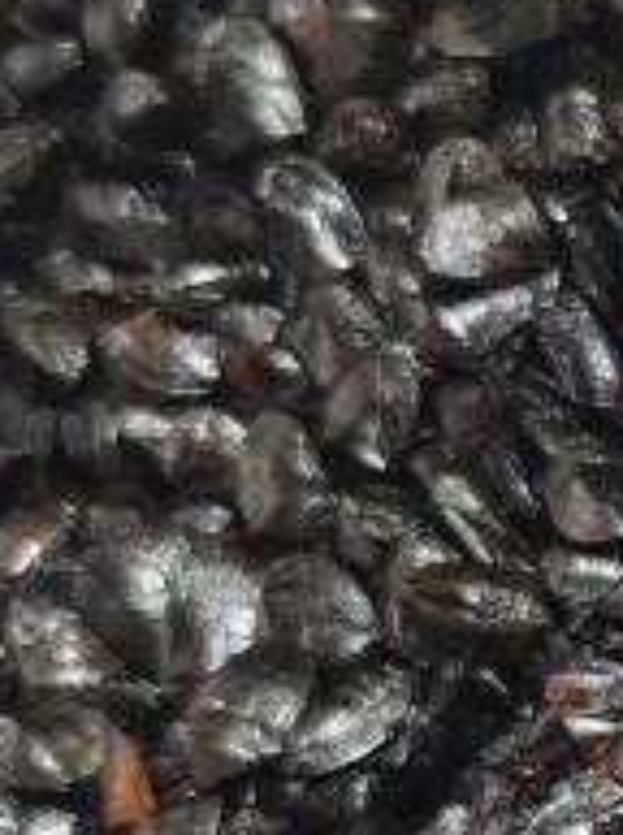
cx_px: 1579
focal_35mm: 133
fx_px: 3202
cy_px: 893
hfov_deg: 9.6
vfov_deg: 14.5
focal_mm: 5.56
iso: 914
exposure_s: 1/33.3
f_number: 1.88
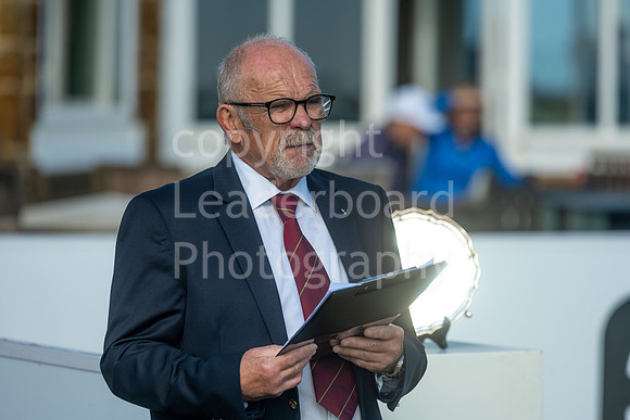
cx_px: 315
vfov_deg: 4.6
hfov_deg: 6.9
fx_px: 5251
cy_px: 210
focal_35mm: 300
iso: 160
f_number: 5.6
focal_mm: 300
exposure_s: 1/1250
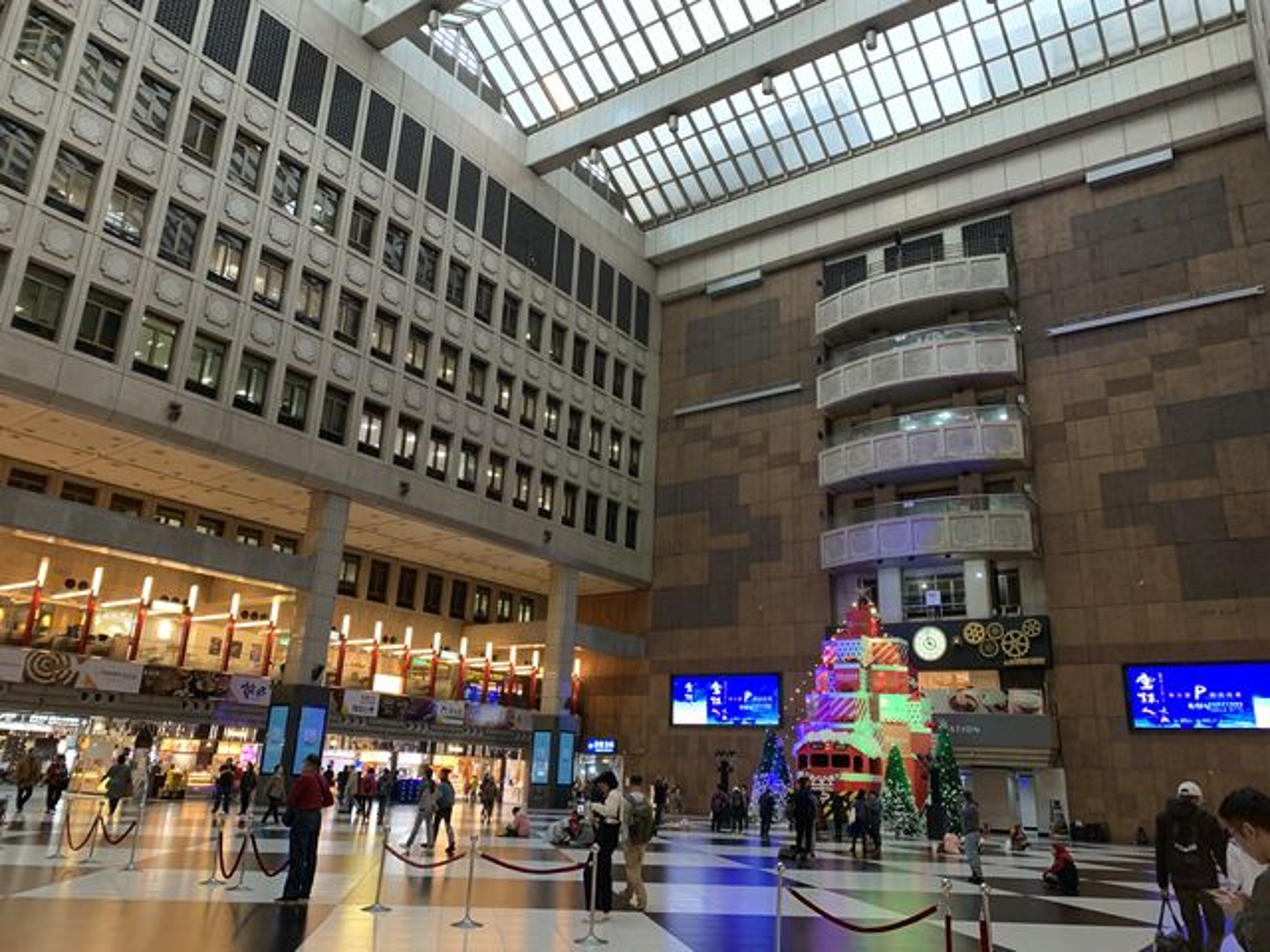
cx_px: 635
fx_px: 954
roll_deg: -2.8
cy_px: 476
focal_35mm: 26
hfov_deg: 67.3
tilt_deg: +18.6
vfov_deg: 53.1
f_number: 1.8
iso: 320
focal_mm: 4.25
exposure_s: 1/40
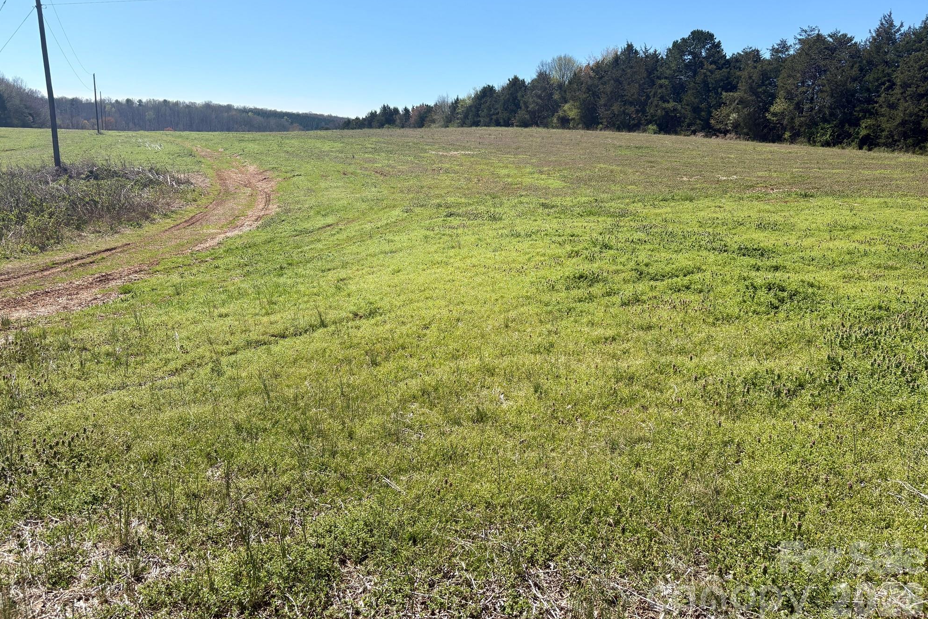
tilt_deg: -10.2
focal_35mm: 28
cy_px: 273
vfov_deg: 46.3
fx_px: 722
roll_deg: -1.9
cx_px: 449
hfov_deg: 65.5
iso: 50
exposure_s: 1/4329
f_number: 1.6
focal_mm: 5.96
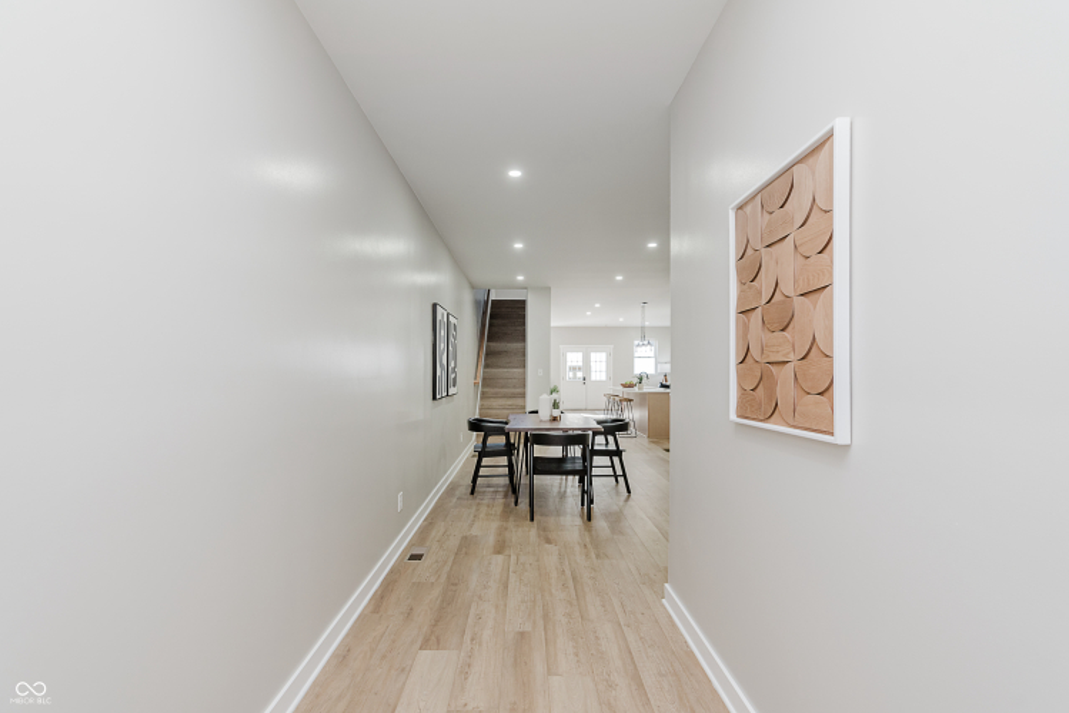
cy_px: 356
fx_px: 446
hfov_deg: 100.4
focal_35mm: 15
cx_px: 534
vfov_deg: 77.4
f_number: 5.6
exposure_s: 1/60
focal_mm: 15
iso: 320
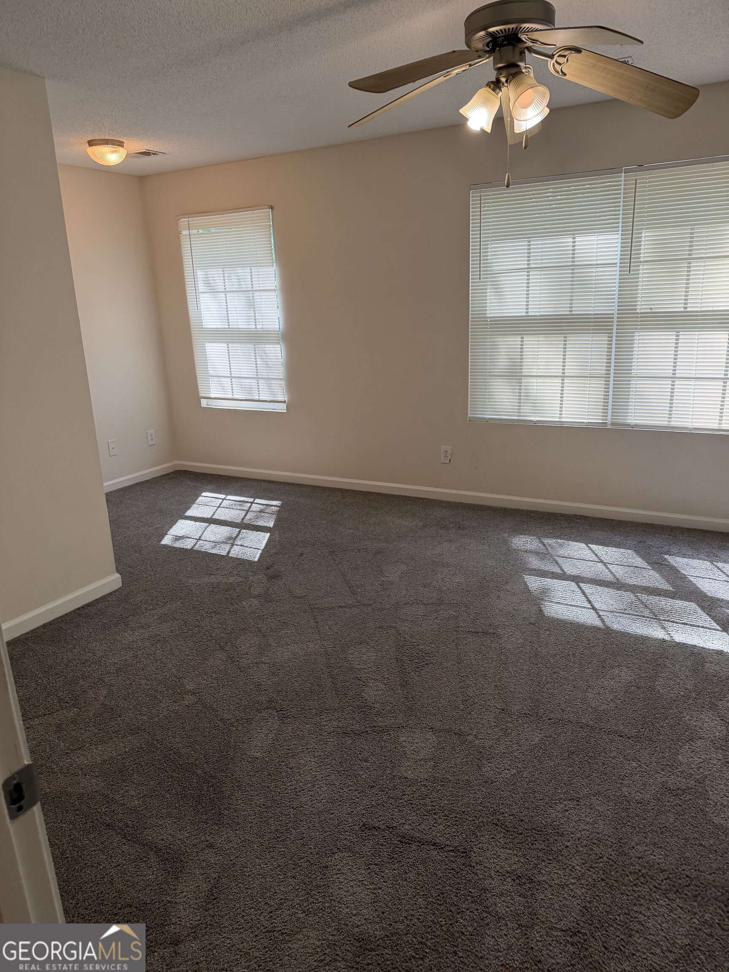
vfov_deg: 71.6
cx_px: 364
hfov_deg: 56.8
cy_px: 486
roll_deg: +2.7
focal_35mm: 24
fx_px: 674
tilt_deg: -16.8
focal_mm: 6.76
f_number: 1.78
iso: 250
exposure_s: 1/120
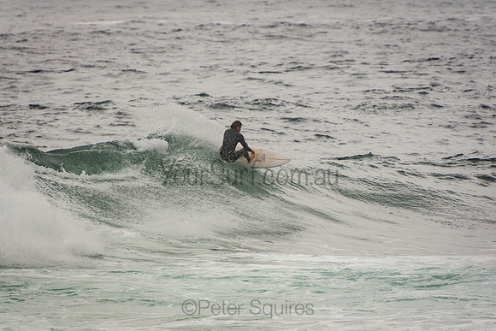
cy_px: 166
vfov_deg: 2.3
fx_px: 8268
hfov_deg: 3.4
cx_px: 248
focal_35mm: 600
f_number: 5.6
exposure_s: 1/1250
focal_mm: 400
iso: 250
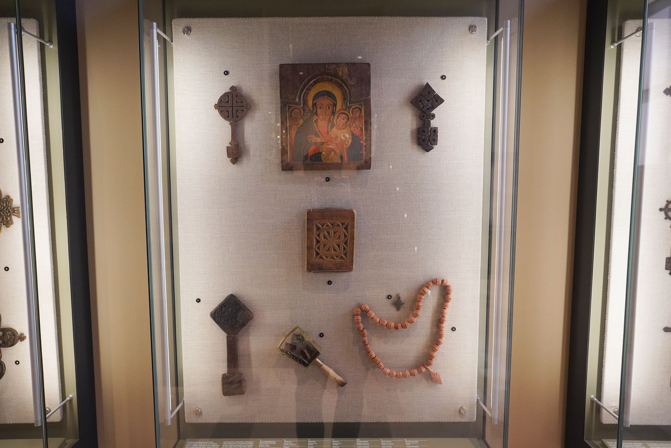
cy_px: 224
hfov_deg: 73.7
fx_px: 447
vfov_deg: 53.1
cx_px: 336
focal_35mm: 24
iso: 3200
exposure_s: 1/80
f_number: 4
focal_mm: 24
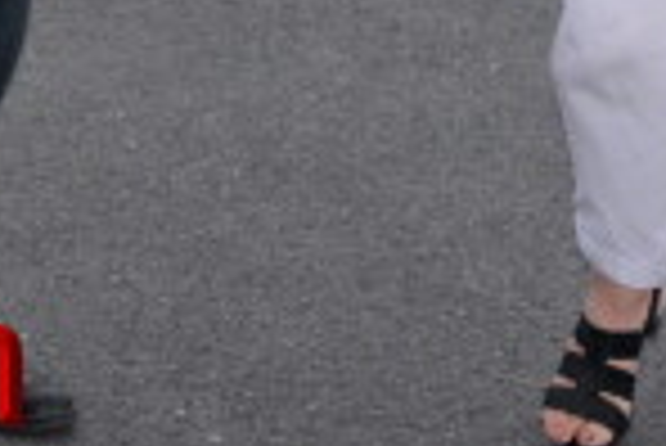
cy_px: -597
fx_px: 4370
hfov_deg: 8.5
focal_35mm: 236
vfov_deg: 5.6
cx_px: -297
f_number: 8
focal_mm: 50
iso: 6400
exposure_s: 1/200
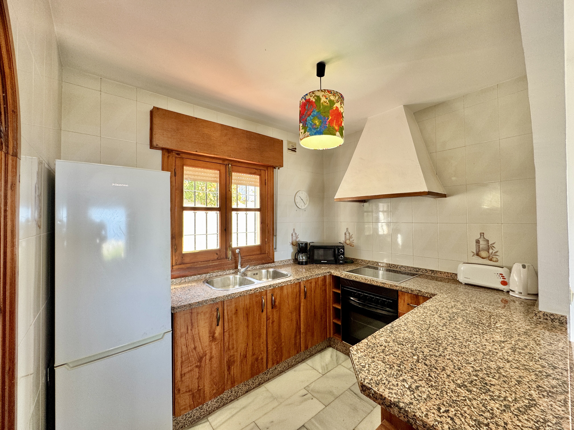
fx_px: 232
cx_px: 287
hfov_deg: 102.1
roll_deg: +0.6
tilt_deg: +1.0
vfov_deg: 85.7
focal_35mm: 14
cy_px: 215
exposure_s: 1/99
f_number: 2.2
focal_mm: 2.22
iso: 125
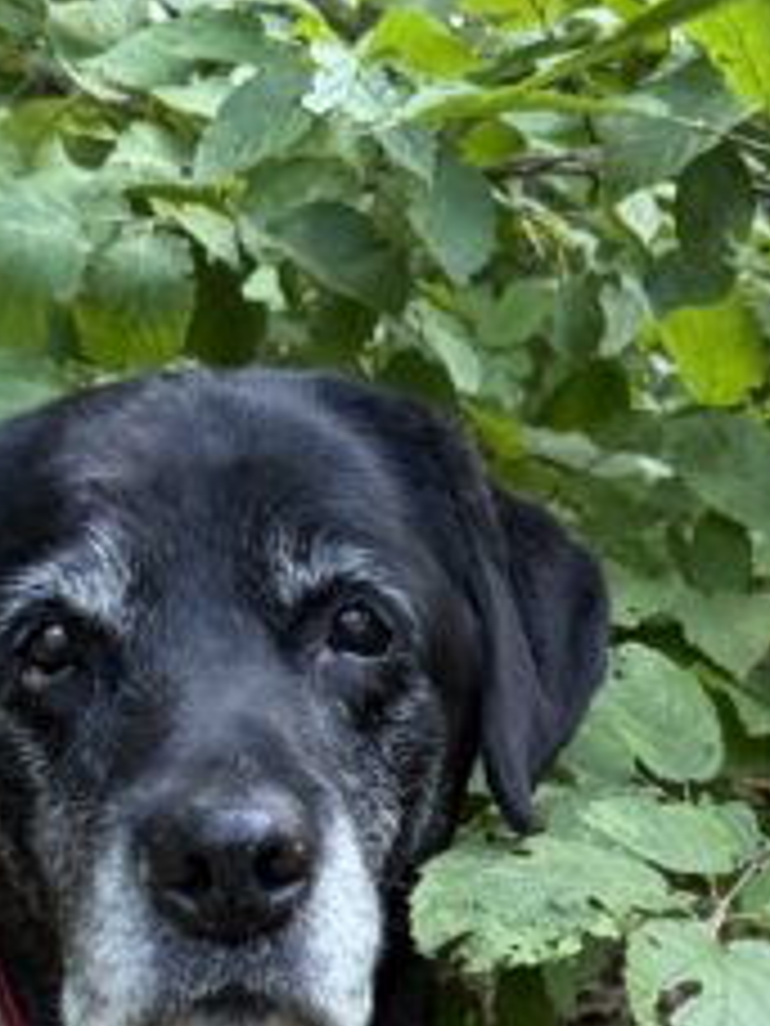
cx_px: 338
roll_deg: -1.3
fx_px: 3203
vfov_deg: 17.0
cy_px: 1390
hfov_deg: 13.7
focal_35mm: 108
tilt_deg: -8.7
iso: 200
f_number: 1.78
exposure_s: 1/118
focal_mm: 6.76
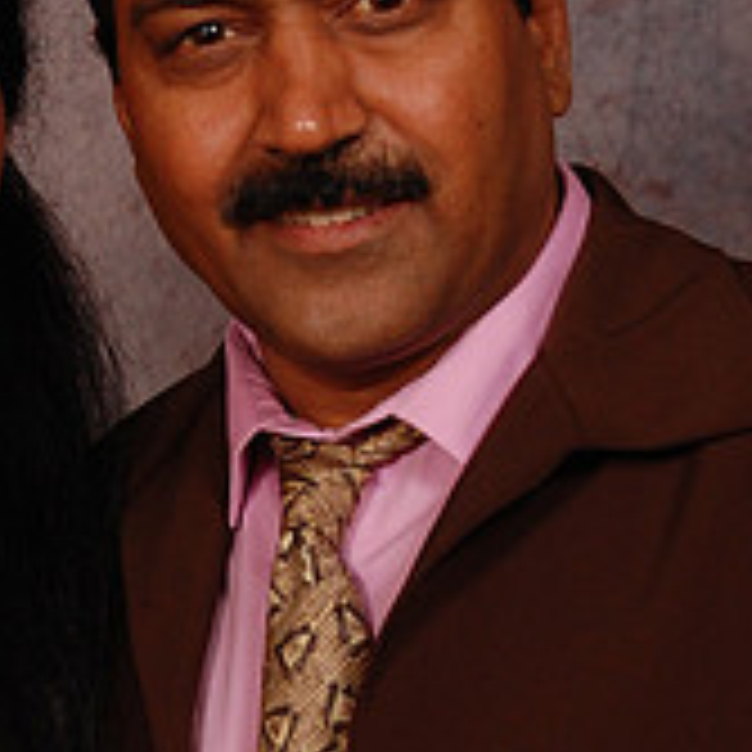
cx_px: 288
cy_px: 761
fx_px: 4903
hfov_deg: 8.8
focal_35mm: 199
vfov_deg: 8.7
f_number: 5.6
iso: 400
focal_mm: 45
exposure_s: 1/200
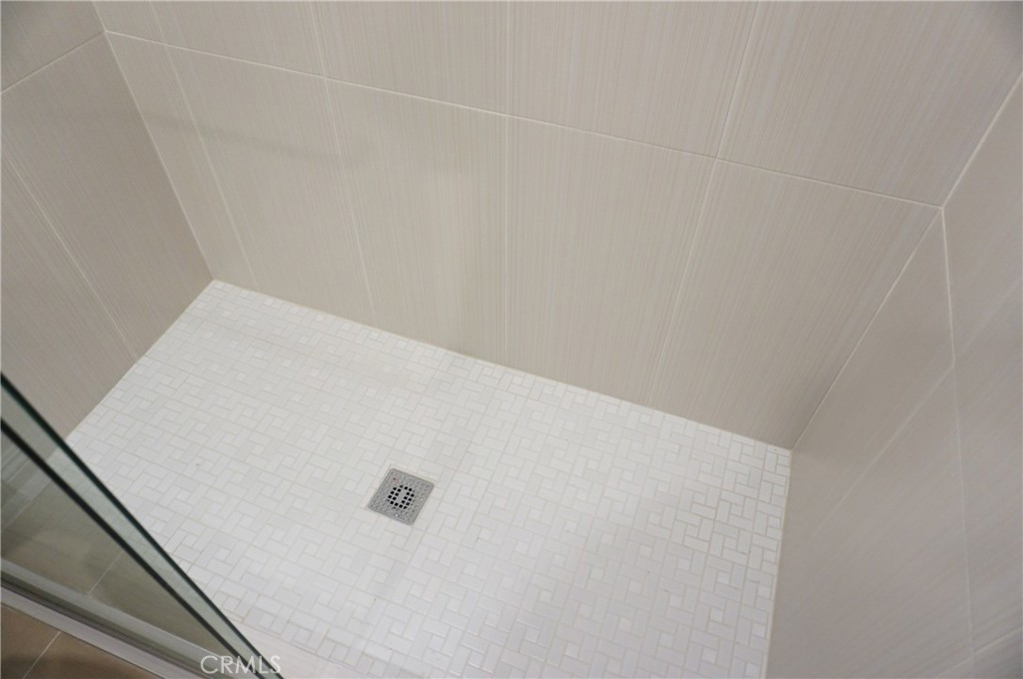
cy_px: 340
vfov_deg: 53.0
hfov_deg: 73.8
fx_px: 681
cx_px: 512
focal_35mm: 24
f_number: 3.5
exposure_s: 1/60
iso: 1250
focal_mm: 16
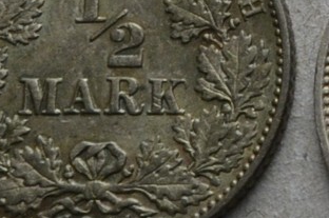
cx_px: 1122
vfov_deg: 3.4
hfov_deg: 4.8
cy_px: -308
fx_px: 3677
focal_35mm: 403
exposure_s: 1/250
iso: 400
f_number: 14
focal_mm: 34
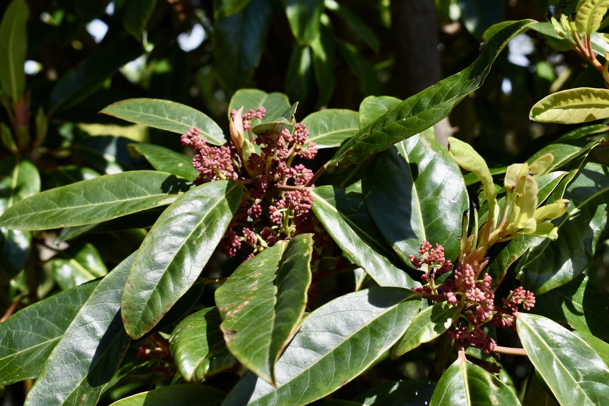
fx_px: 964
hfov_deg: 35.0
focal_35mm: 57
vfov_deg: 23.8
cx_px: 304
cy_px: 203
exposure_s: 1/200
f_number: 8
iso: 100
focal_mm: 38
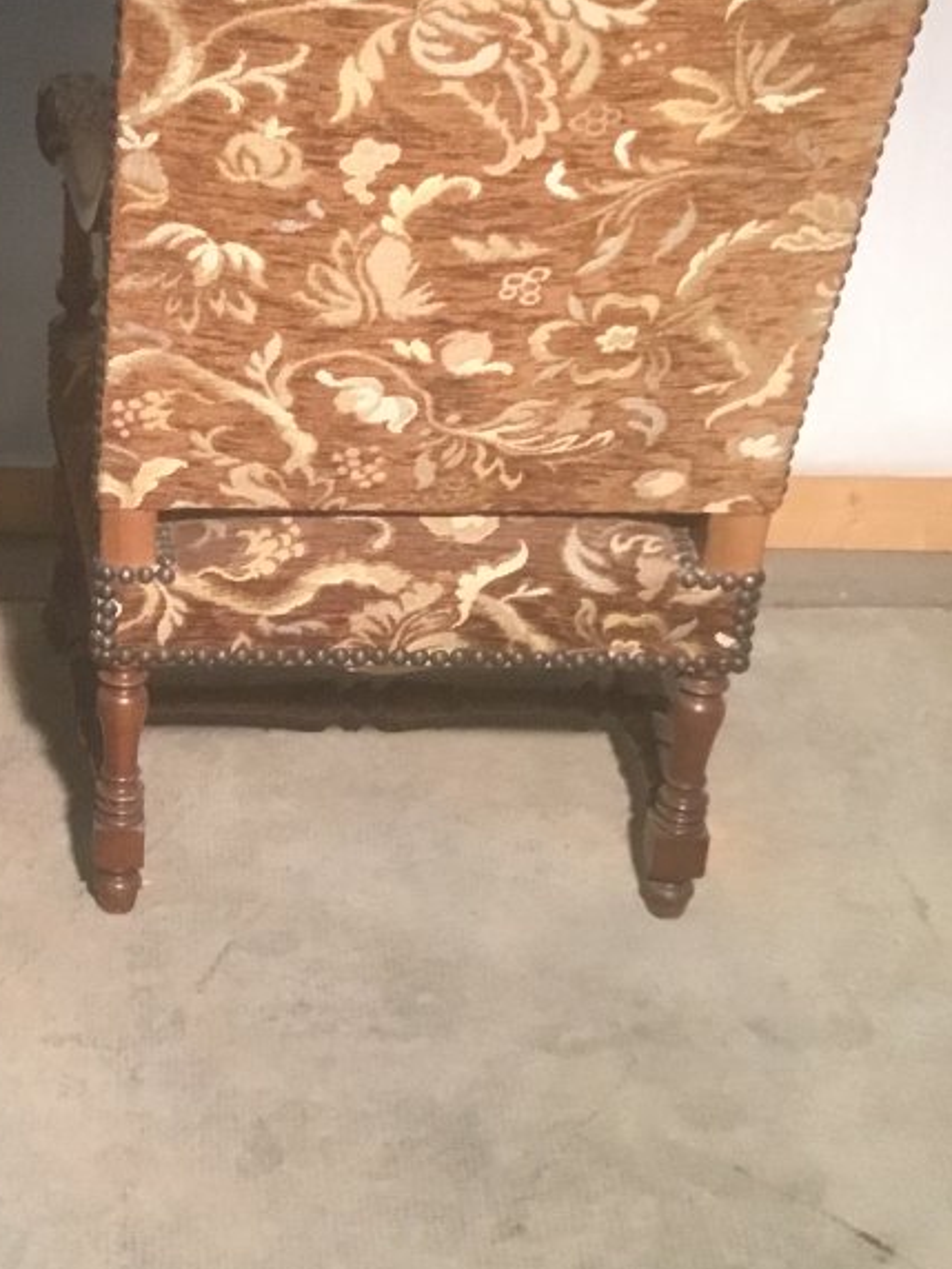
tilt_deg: -30.7
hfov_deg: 21.7
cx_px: -29
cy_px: 628
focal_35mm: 65
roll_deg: -0.4
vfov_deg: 29.8
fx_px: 2383
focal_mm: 3.3
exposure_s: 1/25
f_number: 2.4
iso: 200
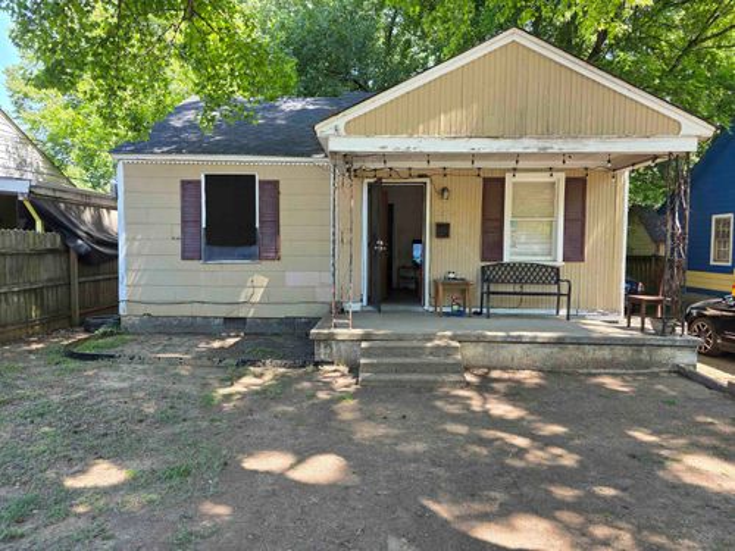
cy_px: 276
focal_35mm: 23
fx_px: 488
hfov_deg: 73.9
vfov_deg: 58.9
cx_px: 368
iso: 32
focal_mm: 6.3
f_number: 1.7
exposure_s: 1/180
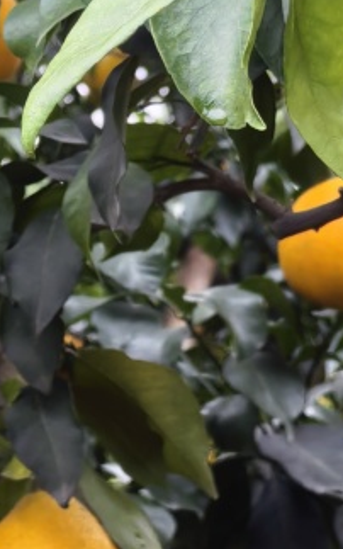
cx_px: 204
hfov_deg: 6.9
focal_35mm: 189
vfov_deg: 10.9
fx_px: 2826
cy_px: -93
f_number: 1.9
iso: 80
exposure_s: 1/281
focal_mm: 5.52
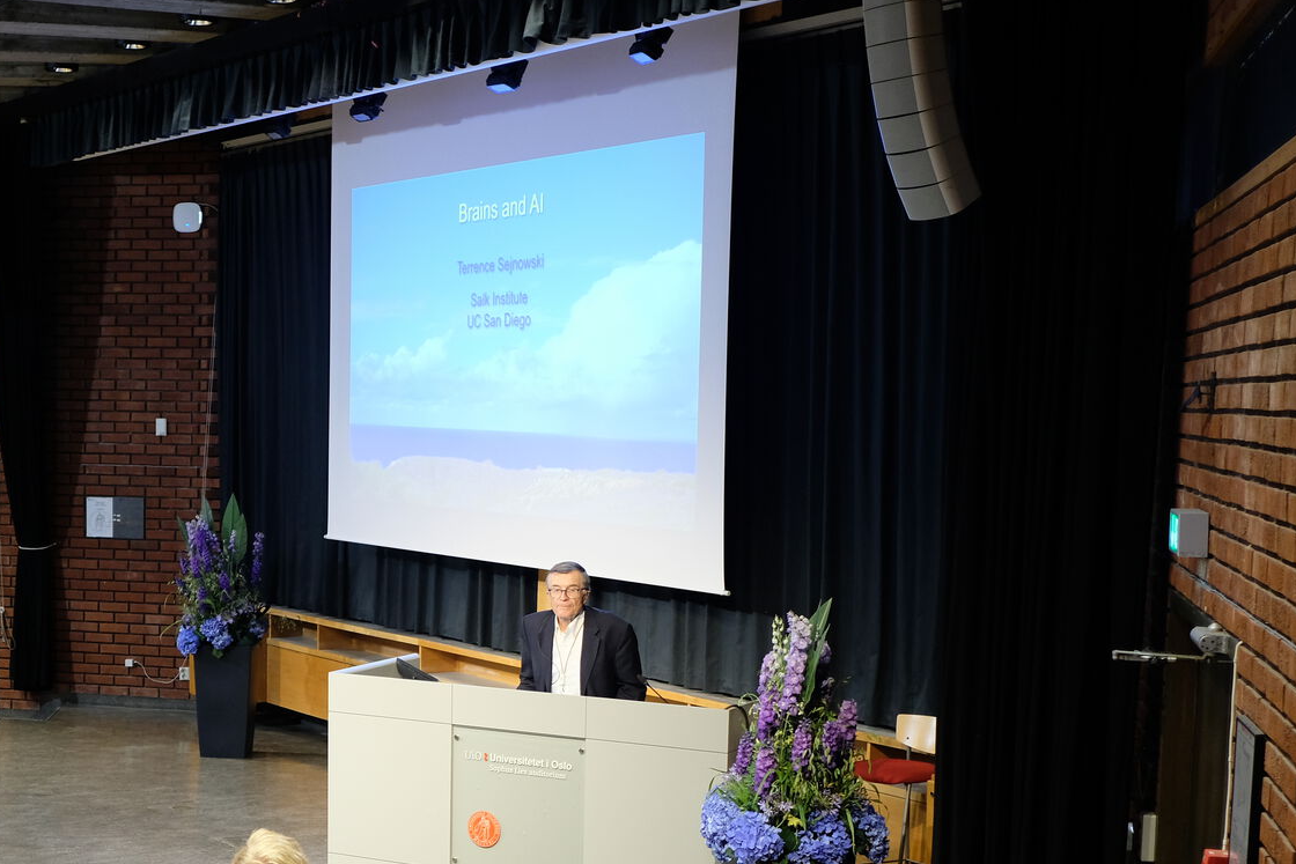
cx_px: 338
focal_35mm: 60
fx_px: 2160
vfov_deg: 22.5
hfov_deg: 32.8
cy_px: 623
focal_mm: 23
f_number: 2
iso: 800
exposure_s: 1/80
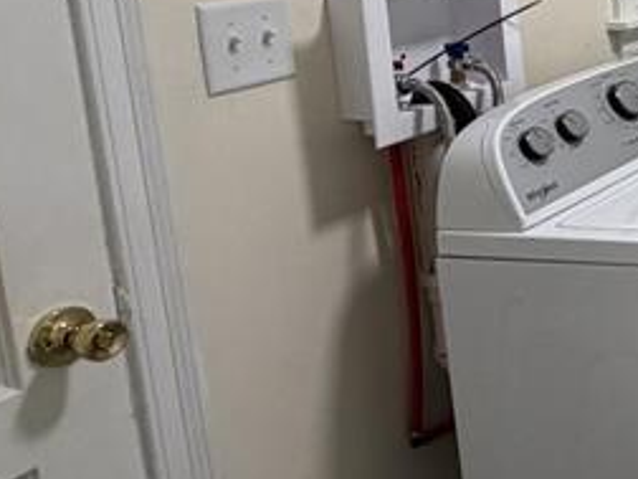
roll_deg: -0.1
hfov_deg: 21.8
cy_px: 3
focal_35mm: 57
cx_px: 1142
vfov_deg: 24.5
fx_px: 1051
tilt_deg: -9.8
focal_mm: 2.22
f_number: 2.2
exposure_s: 1/120
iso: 250
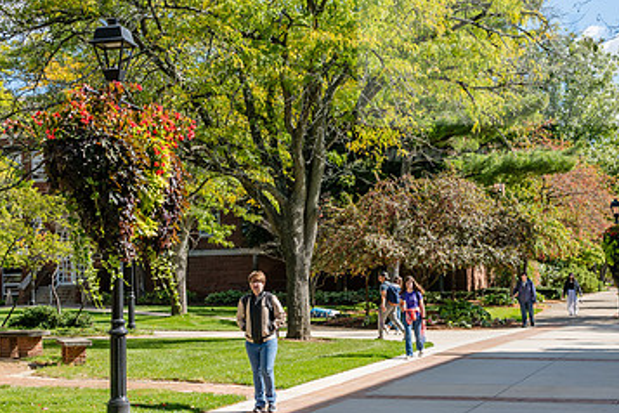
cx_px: 305
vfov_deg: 17.5
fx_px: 1341
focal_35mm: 78
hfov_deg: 26.0
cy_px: 190
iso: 125
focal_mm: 48
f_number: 5
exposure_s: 1/400
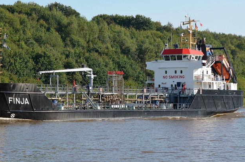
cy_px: 67
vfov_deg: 10.0
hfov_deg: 15.1
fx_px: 923
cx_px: 93
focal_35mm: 136
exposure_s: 1/640
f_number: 6.3
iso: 200
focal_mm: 70
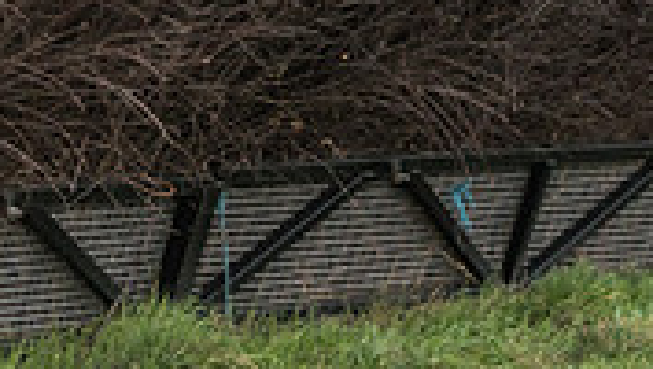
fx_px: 5616
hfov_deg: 6.7
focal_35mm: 324
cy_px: -425
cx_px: 465
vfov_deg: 3.7
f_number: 2.8
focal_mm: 70
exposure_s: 1/1000
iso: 800
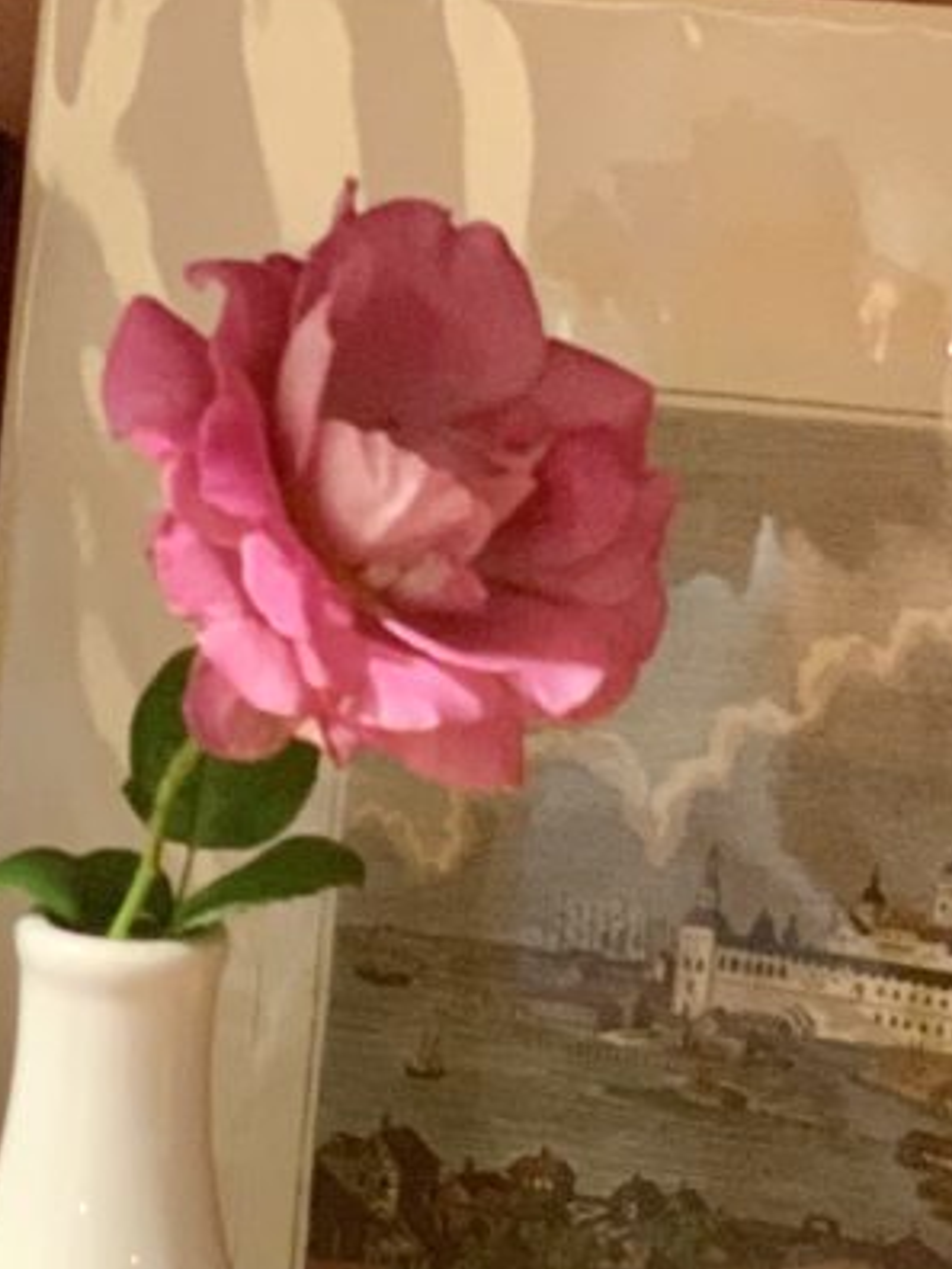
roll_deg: -2.8
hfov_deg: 10.4
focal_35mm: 140
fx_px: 5134
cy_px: 1418
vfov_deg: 13.8
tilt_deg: -20.5
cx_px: -176
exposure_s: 1/25
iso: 640
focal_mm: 6
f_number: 2.4
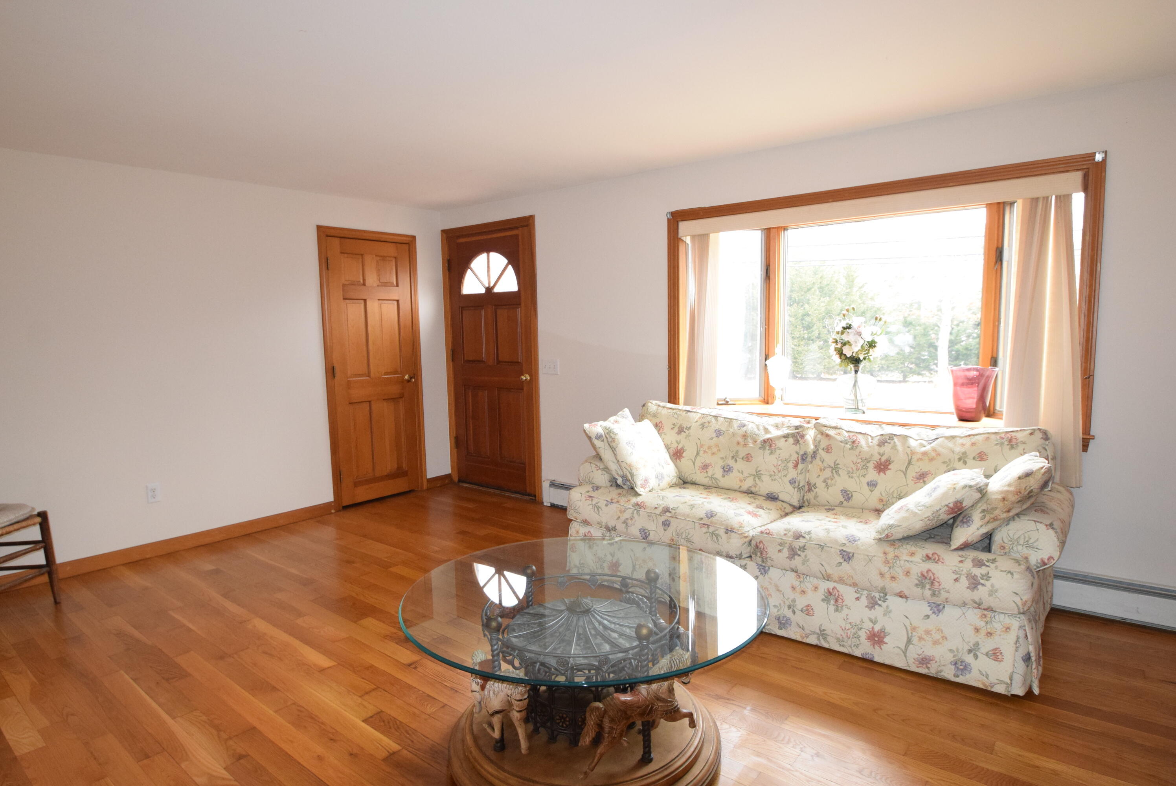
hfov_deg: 85.4
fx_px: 637
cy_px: 393
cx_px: 588
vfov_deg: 63.3
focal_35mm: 20
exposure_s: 1/200
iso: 2200
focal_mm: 13
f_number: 8
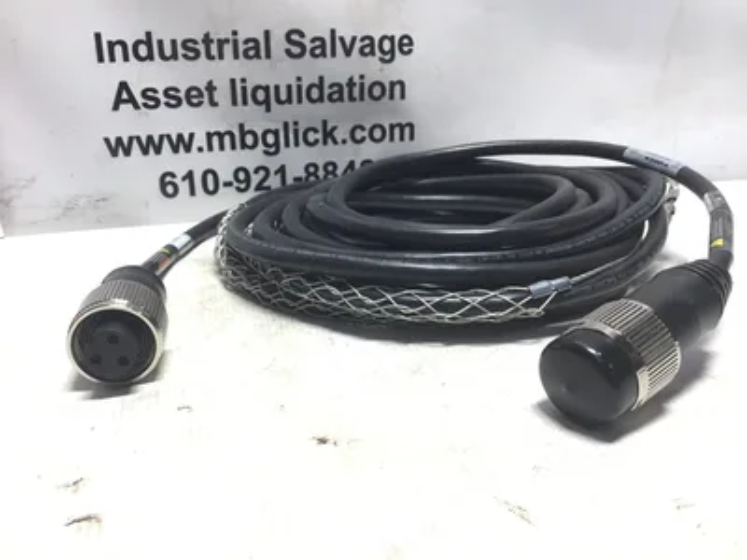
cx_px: 374
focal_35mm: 31
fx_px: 669
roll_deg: -0.2
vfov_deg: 45.4
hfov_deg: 58.4
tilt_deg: -20.9
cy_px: 280
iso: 40
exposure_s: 1/120
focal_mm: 3.3
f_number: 2.4
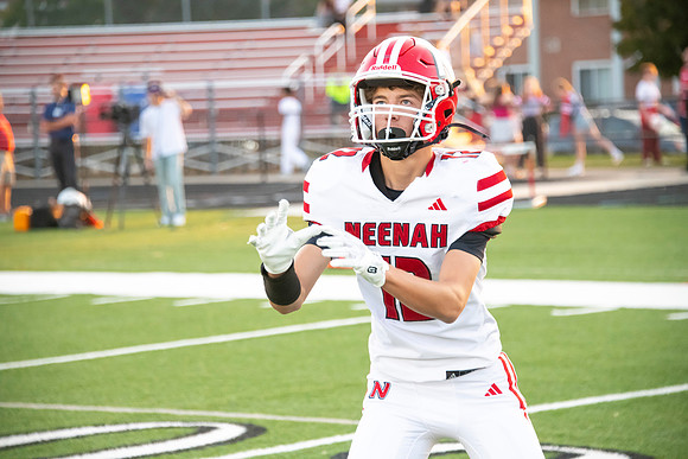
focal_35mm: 170
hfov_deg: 12.1
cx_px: 344
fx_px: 3249
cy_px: 230
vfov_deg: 8.1
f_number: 5.6
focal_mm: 170
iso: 4000
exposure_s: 1/800
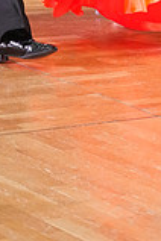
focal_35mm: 270
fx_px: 1811
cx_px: 55
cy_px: -180
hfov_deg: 5.1
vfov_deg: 7.4
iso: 3200
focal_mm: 74
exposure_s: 1/200
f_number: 5
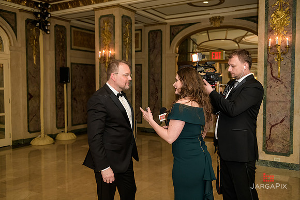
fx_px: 300
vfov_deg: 36.9
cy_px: 100
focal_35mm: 36
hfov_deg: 53.1
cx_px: 150
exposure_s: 1/125
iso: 1600
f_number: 3.2
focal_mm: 36
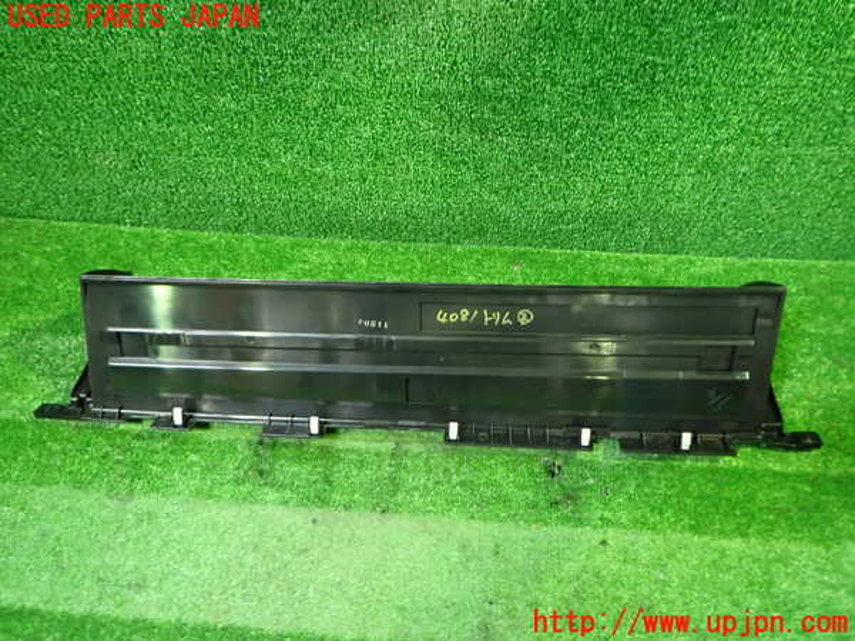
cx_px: 428
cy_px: 320
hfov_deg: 69.4
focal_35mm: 25
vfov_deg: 54.9
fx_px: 617
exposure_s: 1/30
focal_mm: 4.5
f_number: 2
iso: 500
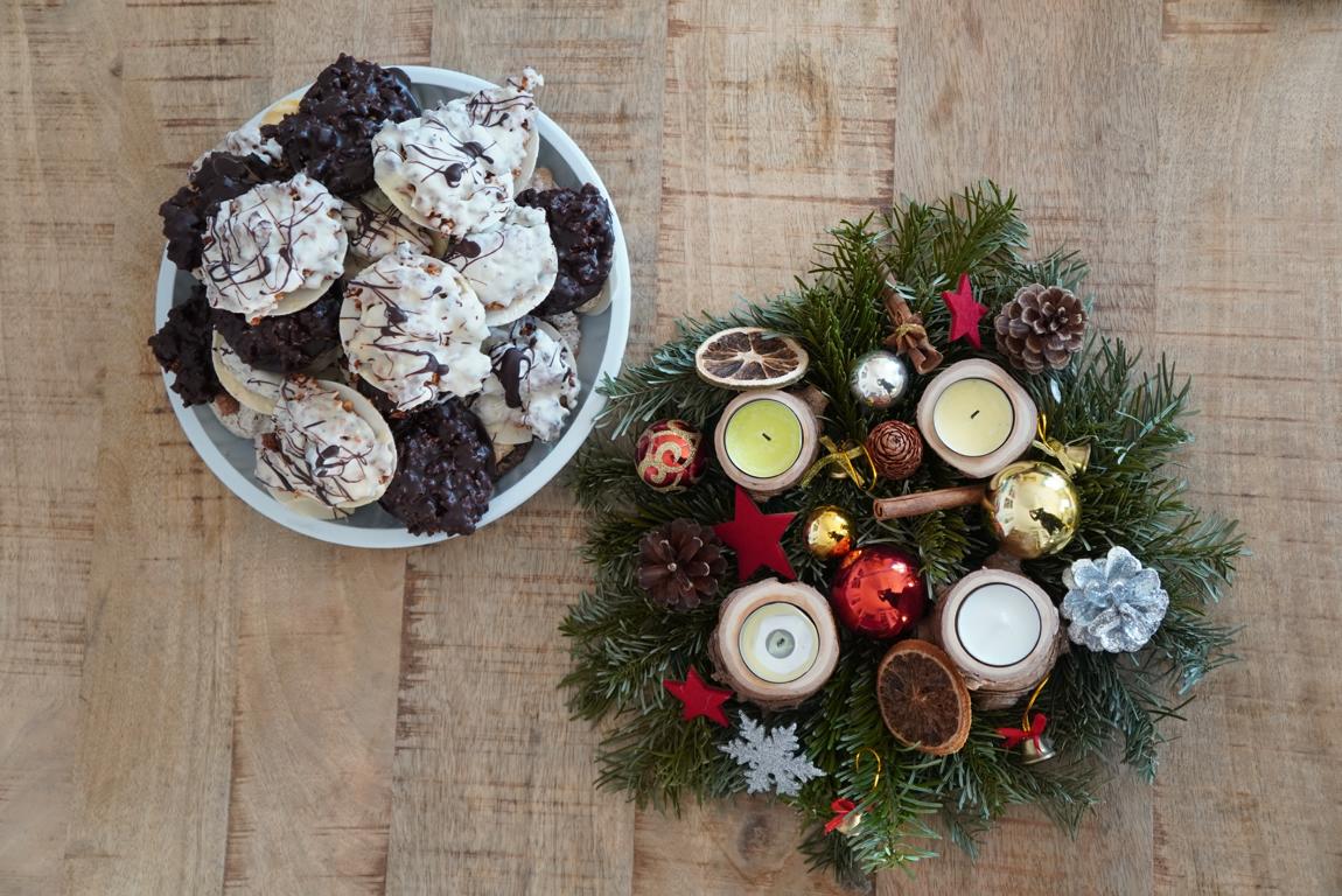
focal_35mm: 46
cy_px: 448
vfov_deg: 29.0
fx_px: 1734
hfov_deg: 42.3
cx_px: 671
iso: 800
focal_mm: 31
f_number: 4
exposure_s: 1/60
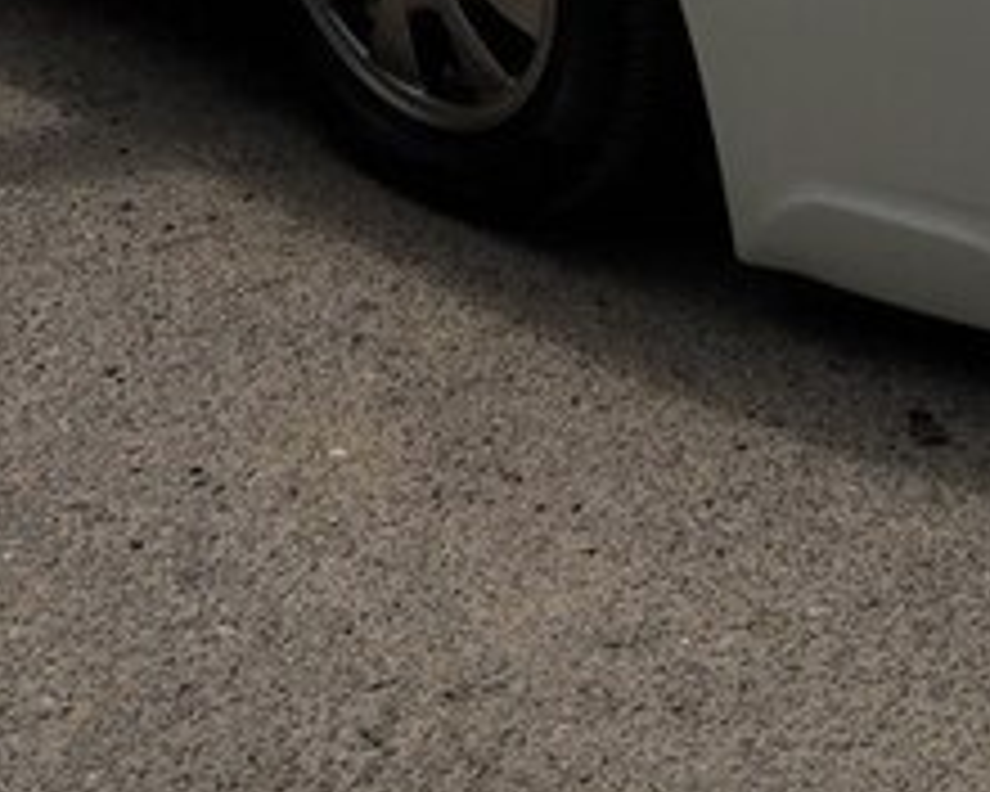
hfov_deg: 23.3
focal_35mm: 82
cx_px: 544
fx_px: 2403
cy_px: -218
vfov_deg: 17.6
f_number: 1.9
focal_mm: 3.7
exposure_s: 1/3067
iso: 40
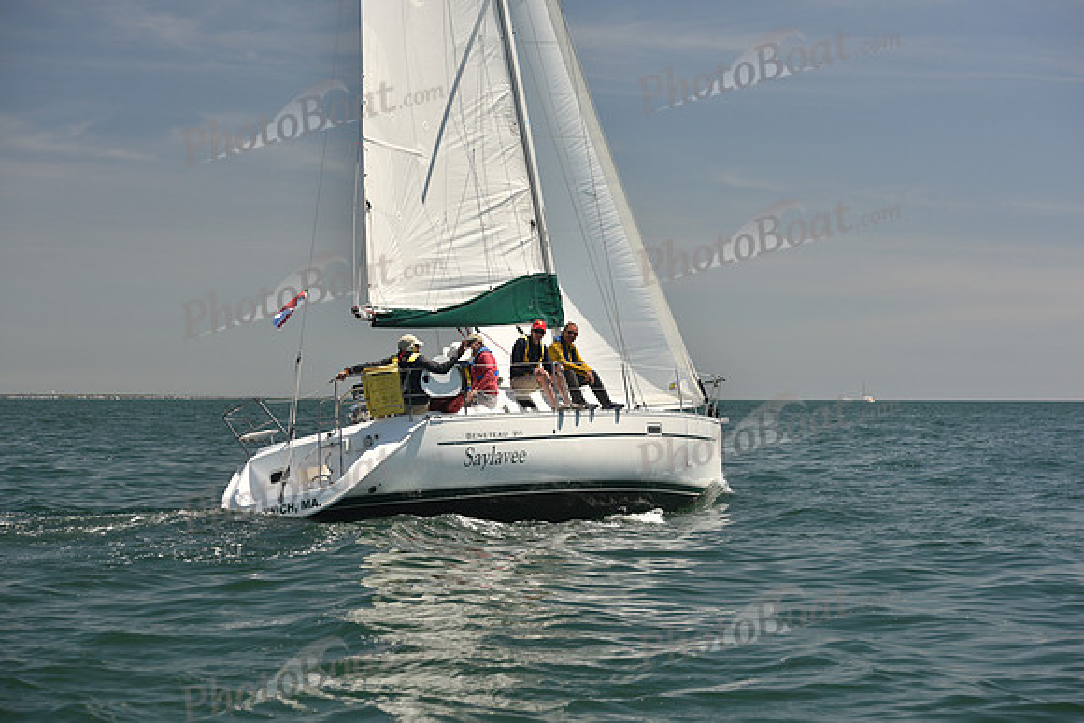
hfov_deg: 23.9
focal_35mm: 85
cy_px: 362
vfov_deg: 16.1
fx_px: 2560
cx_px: 542
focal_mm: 85
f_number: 5.6
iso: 250
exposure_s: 1/800
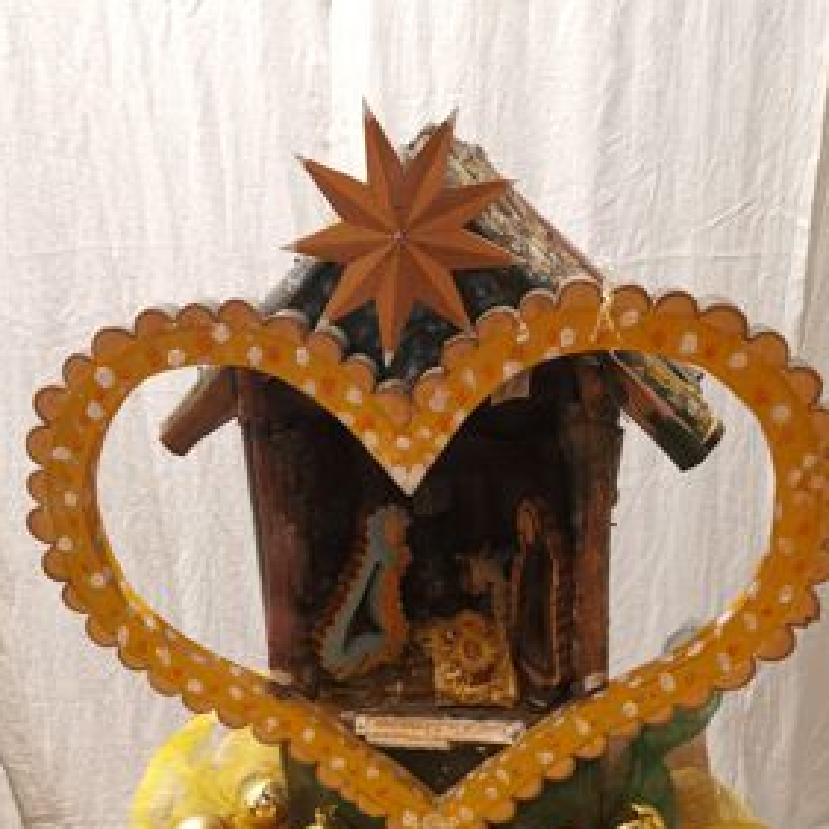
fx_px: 975
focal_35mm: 36
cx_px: 407
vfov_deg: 44.9
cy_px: 595
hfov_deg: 46.0
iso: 640
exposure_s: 1/33.3
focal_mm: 5.58
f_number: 1.8
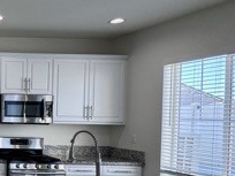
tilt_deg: -1.8
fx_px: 299
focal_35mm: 44
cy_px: 118
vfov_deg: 32.6
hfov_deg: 28.6
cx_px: -113
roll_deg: -1.6
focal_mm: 2.22
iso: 80
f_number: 2.2
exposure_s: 1/120
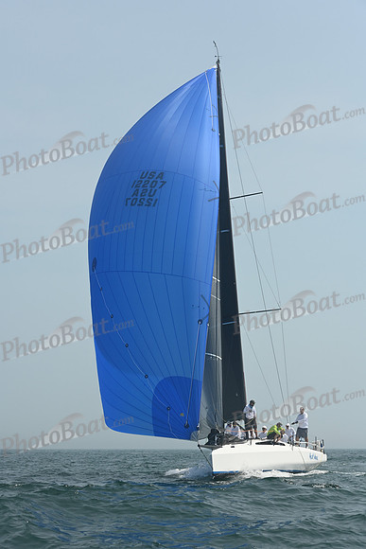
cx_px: 183
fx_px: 1372
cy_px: 274
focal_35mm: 90
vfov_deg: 22.6
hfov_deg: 15.2
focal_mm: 90
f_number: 7.1
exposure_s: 1/1250
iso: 320
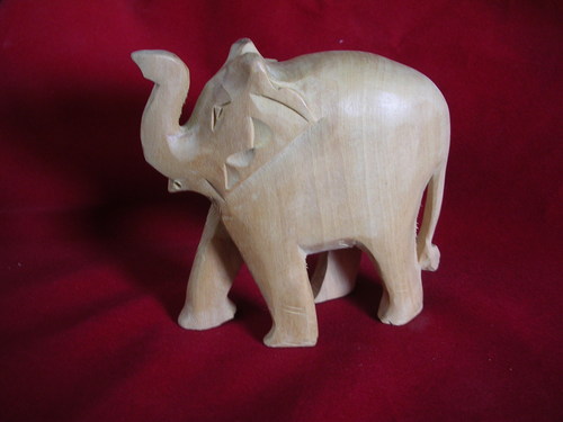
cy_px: 211
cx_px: 282
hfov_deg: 49.0
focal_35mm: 38
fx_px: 618
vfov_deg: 37.7
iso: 50
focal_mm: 5.8
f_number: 2.8
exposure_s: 1/30
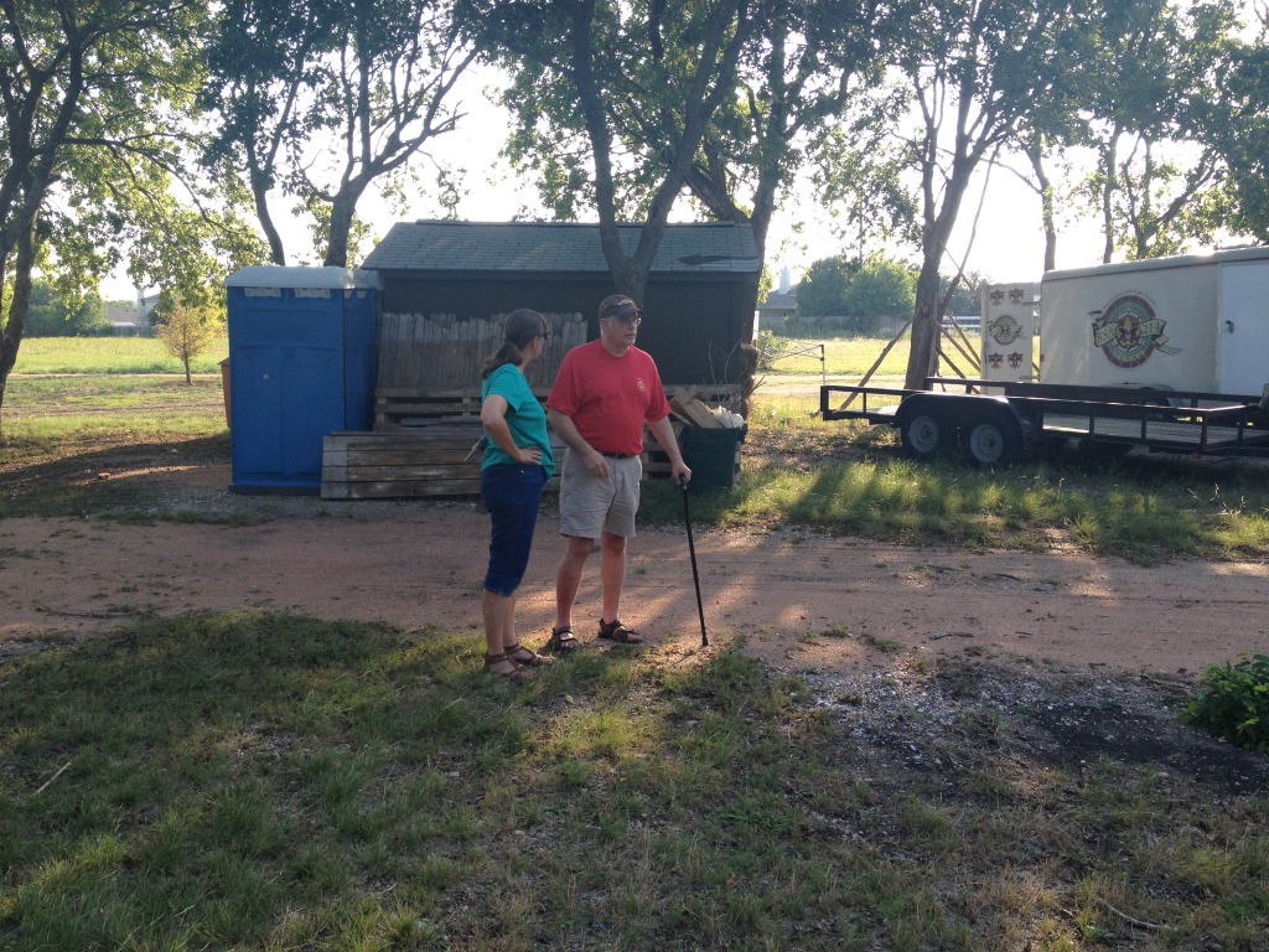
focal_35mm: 35
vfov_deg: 40.7
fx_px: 1283
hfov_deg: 52.6
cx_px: 634
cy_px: 476
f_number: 2.4
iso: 50
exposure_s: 1/403
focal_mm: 4.28
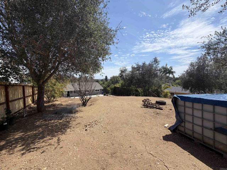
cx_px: 114
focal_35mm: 14
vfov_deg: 85.7
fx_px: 92
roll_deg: +0.6
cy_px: 85
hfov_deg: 102.1
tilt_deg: -3.0
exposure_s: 1/928
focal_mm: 2.22
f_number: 2.2
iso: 20
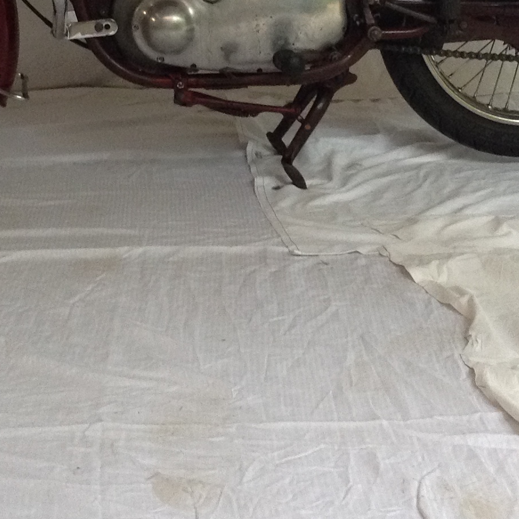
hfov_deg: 20.9
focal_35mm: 83
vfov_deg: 20.4
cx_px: 238
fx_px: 1408
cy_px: 29
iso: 100
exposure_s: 1/24
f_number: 2.4
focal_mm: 3.3
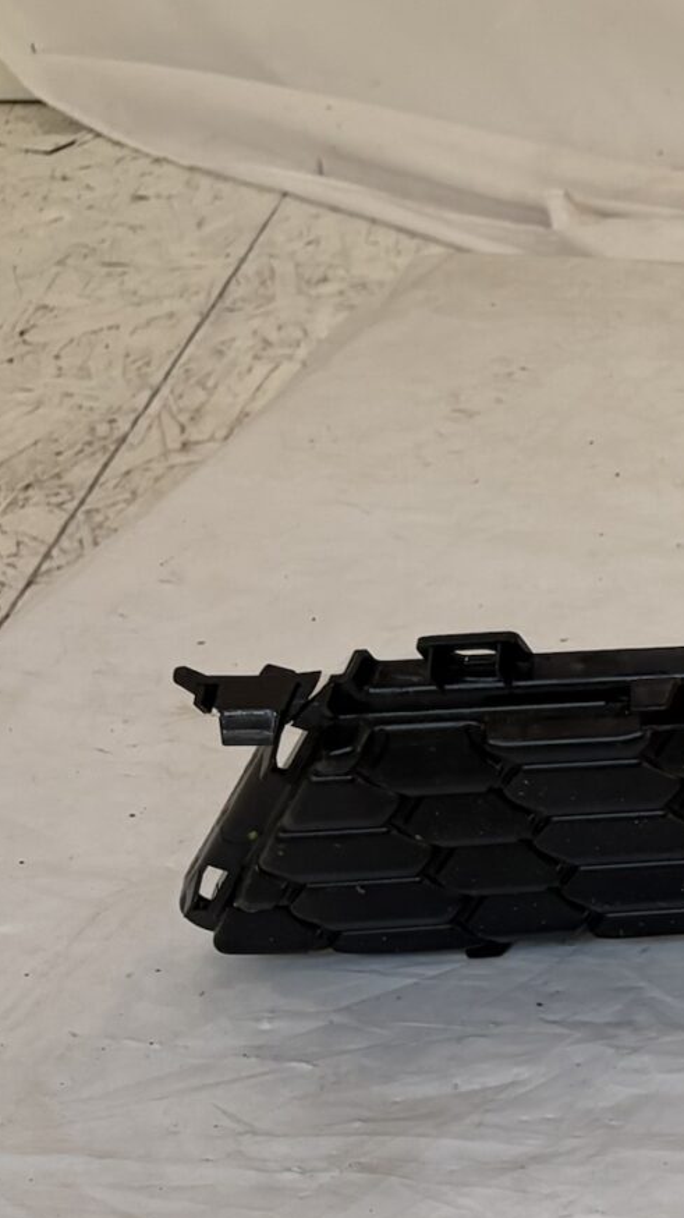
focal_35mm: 83
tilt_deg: -34.2
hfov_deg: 11.5
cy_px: 946
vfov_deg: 25.2
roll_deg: -4.5
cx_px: 1751
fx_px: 2679
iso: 40
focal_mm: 5.96
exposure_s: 1/166
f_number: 1.6
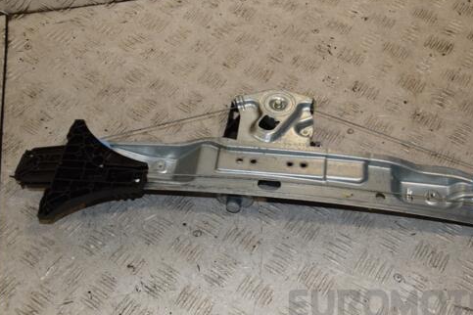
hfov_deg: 42.1
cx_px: 270
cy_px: 174
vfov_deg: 28.9
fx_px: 613
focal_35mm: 47
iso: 800
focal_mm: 25
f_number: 9
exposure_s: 1/200
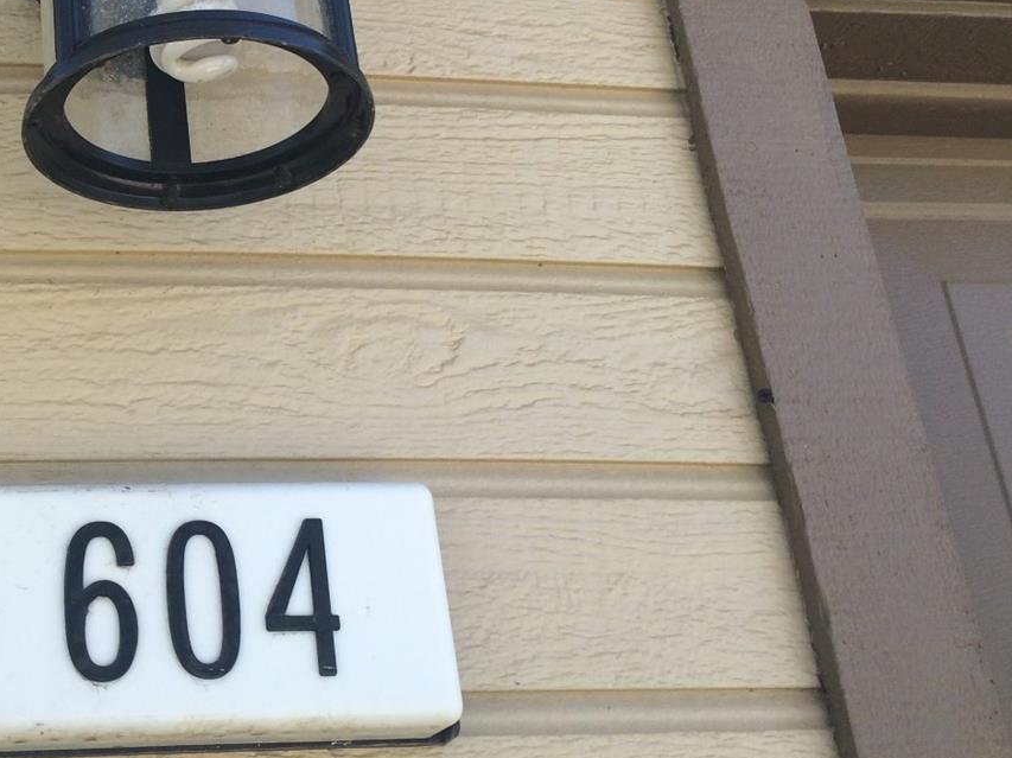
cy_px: 256
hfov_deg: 35.6
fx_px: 1490
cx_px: 127
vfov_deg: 28.4
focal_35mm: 51
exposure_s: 1/500
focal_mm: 4.15
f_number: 2.2
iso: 32
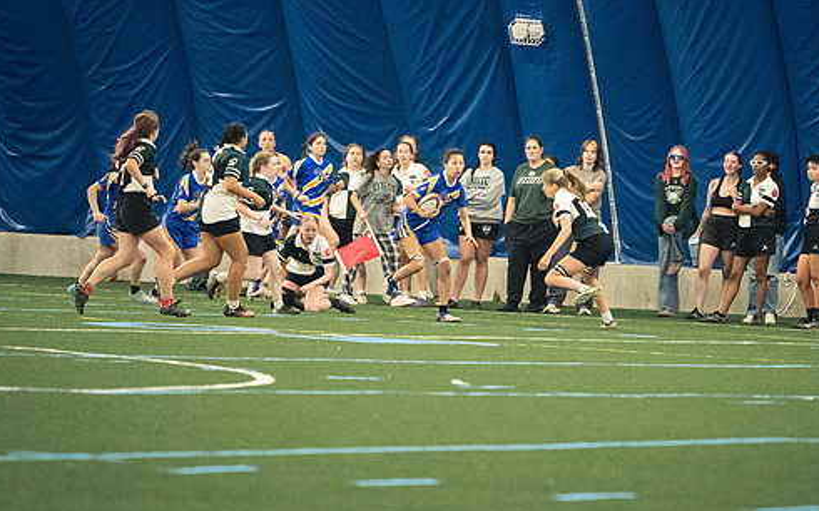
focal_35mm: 362
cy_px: 225
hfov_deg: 5.8
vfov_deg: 3.6
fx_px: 8078
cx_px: 466
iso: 12800
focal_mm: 200
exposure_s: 1/500
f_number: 2.8
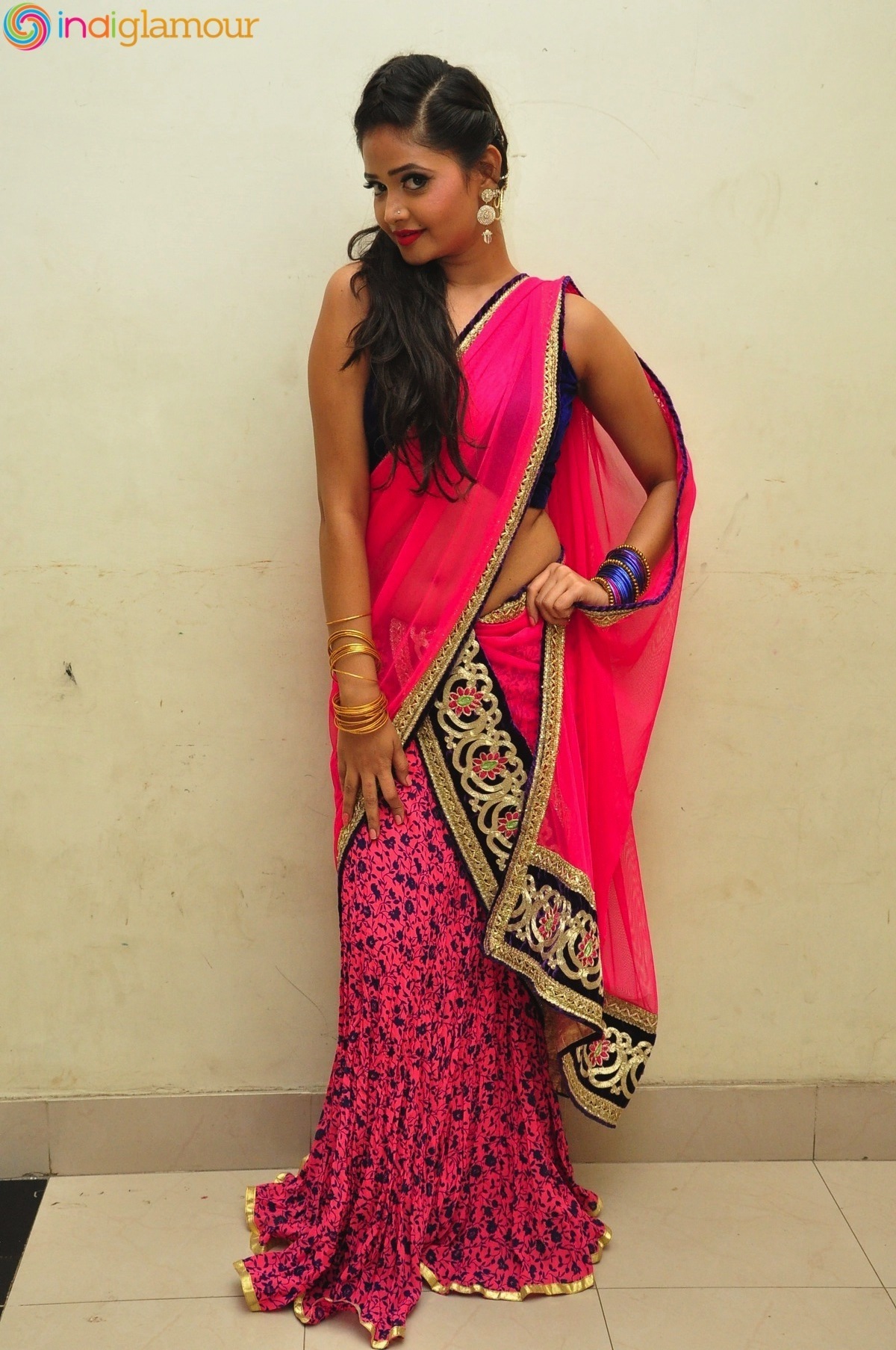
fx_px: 1684
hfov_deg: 29.8
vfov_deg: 43.7
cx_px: 448
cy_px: 675
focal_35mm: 45
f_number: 7.1
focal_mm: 30
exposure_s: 1/125
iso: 1600
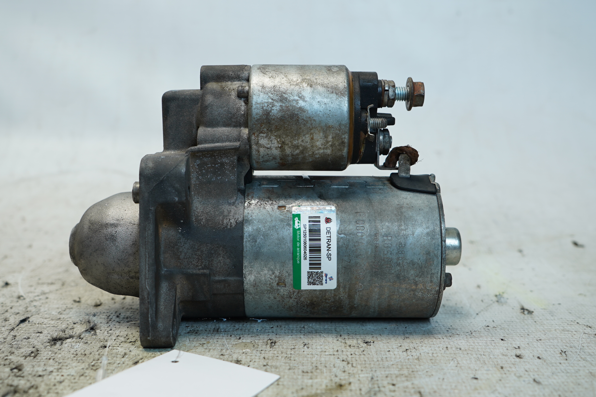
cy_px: 198
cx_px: 298
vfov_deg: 33.3
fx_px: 662
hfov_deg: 48.5
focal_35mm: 40
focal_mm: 27
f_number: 4
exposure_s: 1/60
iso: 200
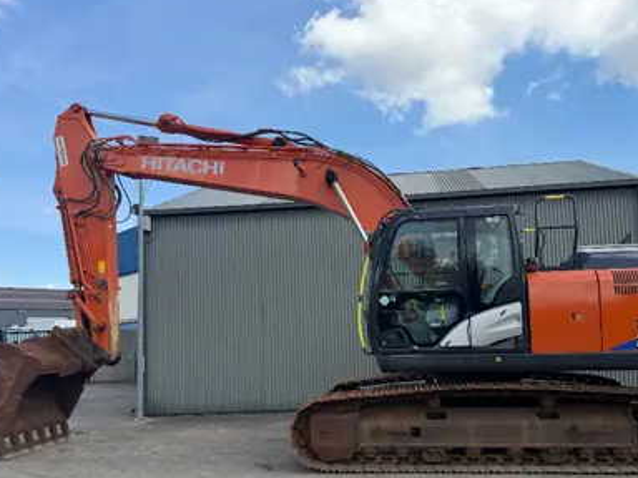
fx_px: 553
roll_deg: +1.2
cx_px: 347
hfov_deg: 59.9
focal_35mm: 30
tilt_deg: +4.3
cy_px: 290
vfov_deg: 46.5
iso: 80
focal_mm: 6.76
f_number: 1.78
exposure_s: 1/2611
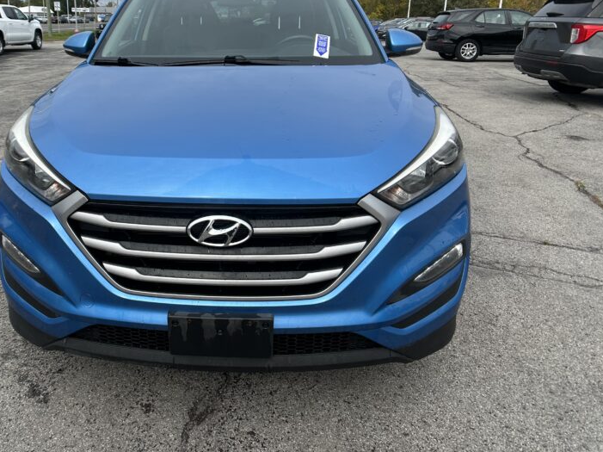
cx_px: 200
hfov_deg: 48.2
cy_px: 150
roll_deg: +0.1
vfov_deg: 37.3
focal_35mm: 38
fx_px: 662
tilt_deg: -15.5
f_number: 1.5
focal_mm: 5.7
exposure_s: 1/3257
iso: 50
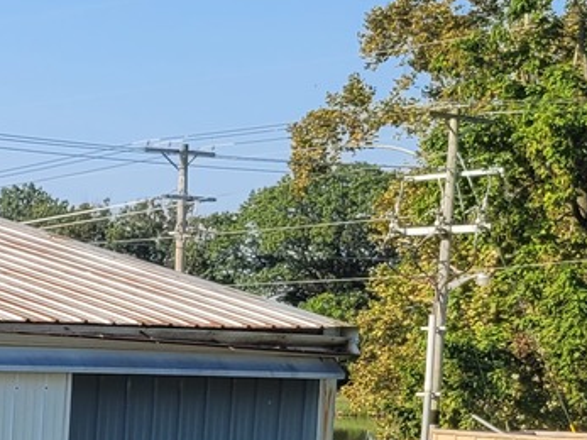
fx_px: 1831
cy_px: 560
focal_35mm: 108
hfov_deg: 15.9
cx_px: -413
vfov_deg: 13.3
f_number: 1.8
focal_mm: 5.4
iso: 40
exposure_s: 1/1286
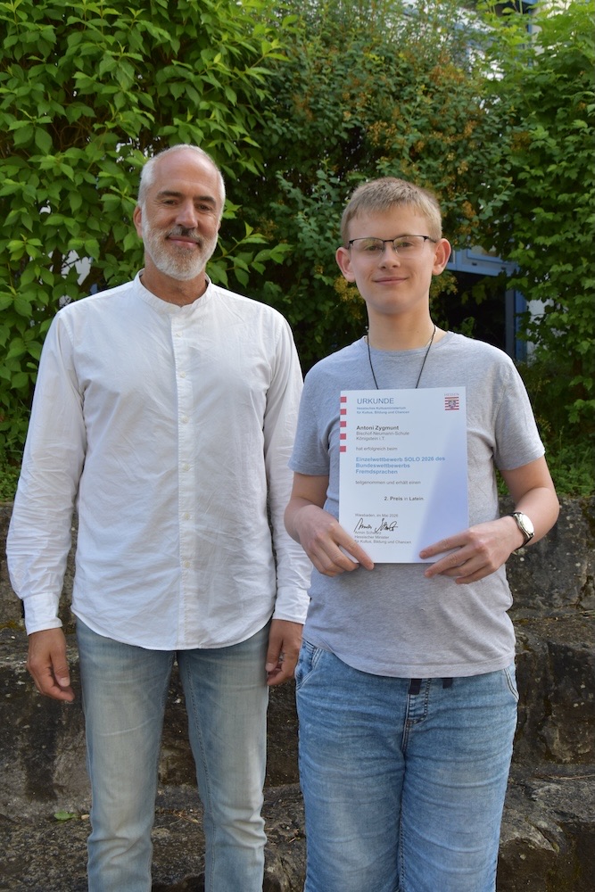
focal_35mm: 39
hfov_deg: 34.2
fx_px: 966
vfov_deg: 49.5
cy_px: 446
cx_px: 298
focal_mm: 26
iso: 400
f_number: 7.1
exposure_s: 1/200
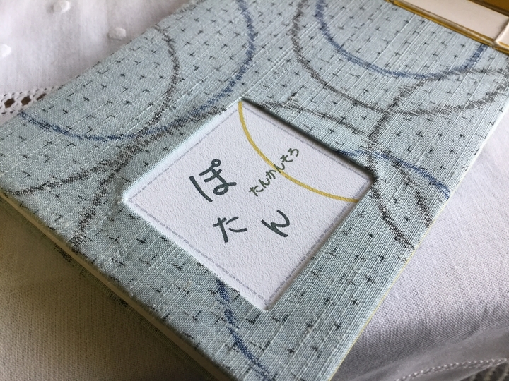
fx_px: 456
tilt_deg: -57.1
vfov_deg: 45.4
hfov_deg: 58.4
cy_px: 190
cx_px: 254
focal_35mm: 31
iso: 32
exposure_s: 1/40
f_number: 2.4
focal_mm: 3.3
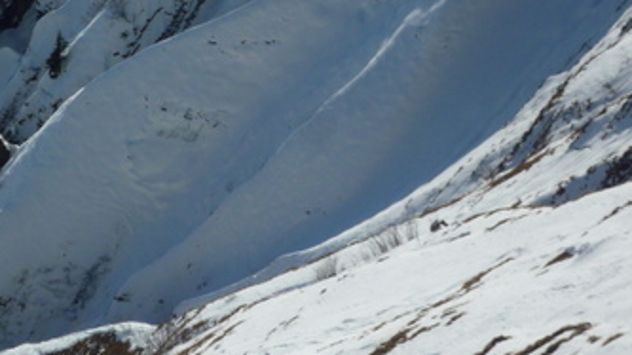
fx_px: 3836
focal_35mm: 229
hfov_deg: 9.4
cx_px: 101
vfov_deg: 5.3
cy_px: -1
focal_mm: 17.6
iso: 100
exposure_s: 1/800
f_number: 7.1
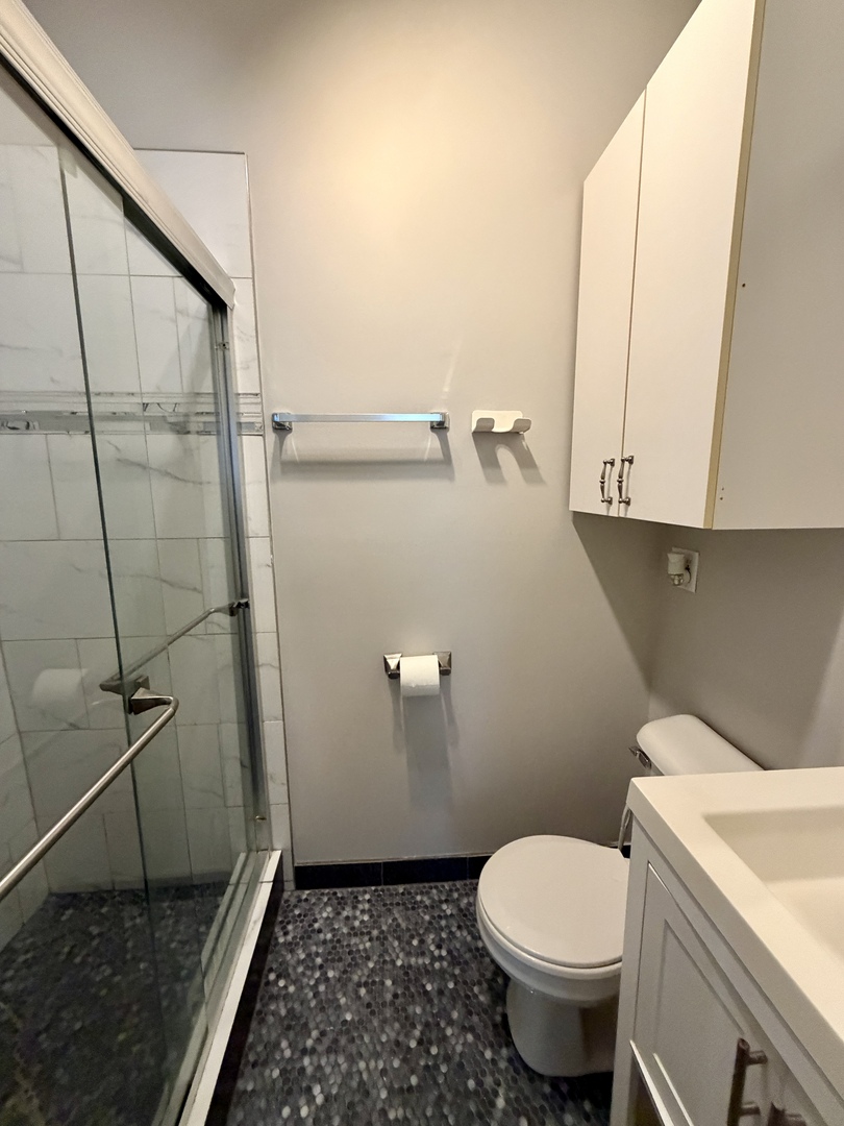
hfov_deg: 85.7
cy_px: 563
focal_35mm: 14
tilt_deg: -9.0
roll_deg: +0.4
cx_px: 422
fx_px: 455
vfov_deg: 102.1
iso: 500
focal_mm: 2.22
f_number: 2.2
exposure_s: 1/60
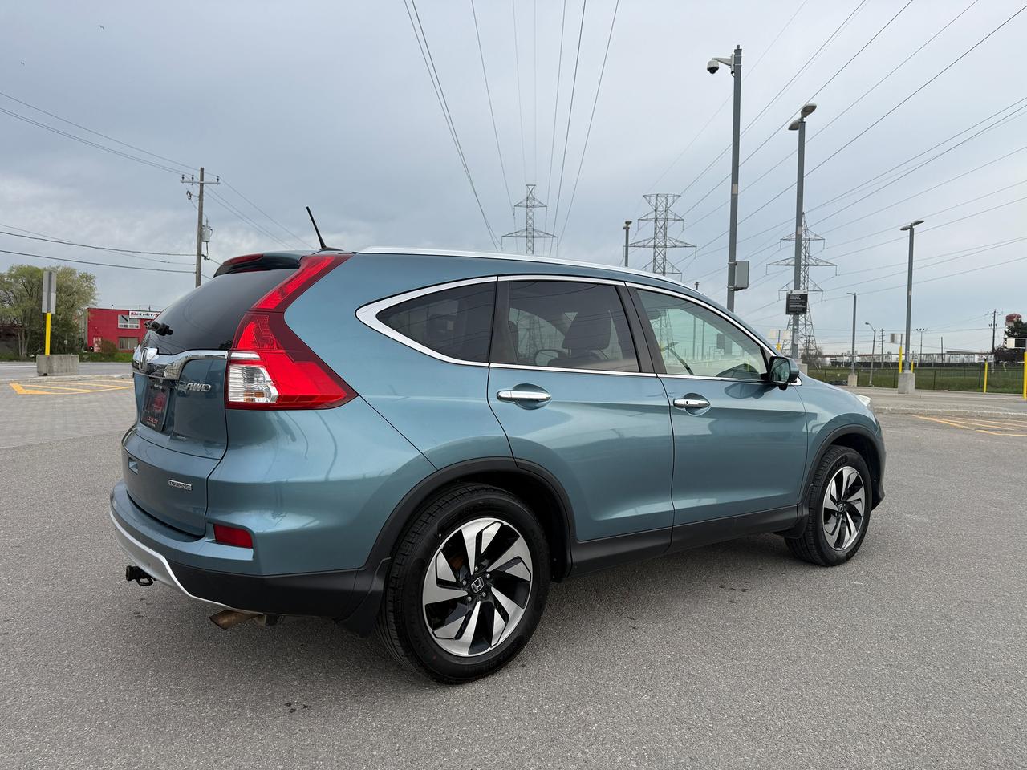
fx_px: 712
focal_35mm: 24
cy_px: 385
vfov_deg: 56.8
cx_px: 514
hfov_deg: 71.6
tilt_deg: -1.9
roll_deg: -1.6
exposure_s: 1/2611
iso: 80
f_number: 1.78
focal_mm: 6.76
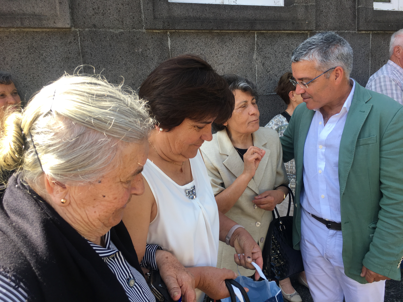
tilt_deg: -7.9
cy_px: 151
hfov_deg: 61.7
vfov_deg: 48.2
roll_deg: +3.2
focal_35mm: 29
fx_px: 338
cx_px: 202
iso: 25
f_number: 2.2
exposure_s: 1/232
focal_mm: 4.15
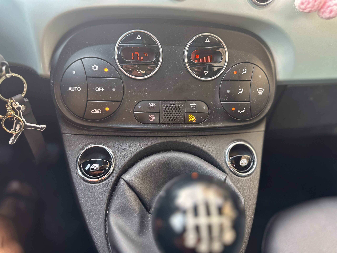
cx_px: 168
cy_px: 126
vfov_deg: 56.8
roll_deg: -7.0
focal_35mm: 24
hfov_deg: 71.6
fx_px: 234
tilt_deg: -34.9
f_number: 1.78
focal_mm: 6.86
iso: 125
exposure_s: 1/50
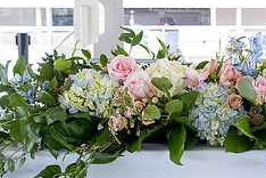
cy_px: 96
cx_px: 227
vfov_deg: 17.9
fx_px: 562
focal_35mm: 76
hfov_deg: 26.0
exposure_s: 1/200
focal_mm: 26.5
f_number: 4.5
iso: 500
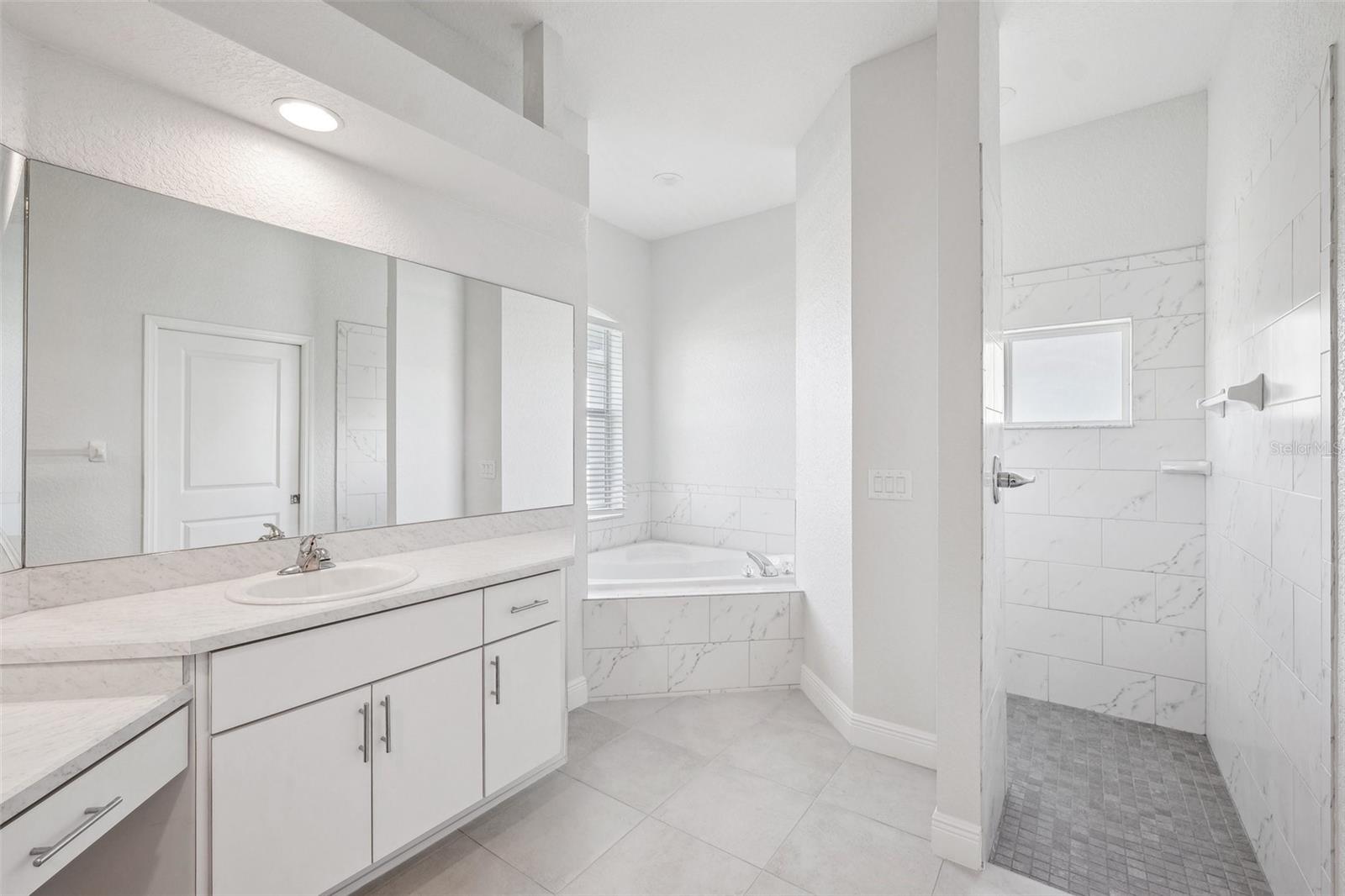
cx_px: 672
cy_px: 448
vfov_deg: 81.2
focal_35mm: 14
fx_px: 523
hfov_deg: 104.3
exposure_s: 1/15
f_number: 8
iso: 400
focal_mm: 14
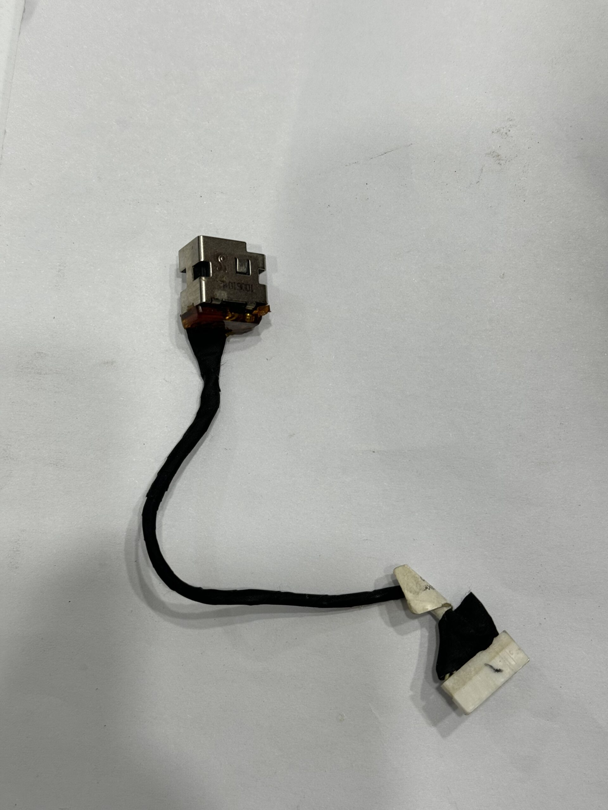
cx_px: 304
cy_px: 405
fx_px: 1124
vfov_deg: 39.7
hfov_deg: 30.3
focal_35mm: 48
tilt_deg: -82.6
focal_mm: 6.86
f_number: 1.78
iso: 64
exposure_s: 1/100
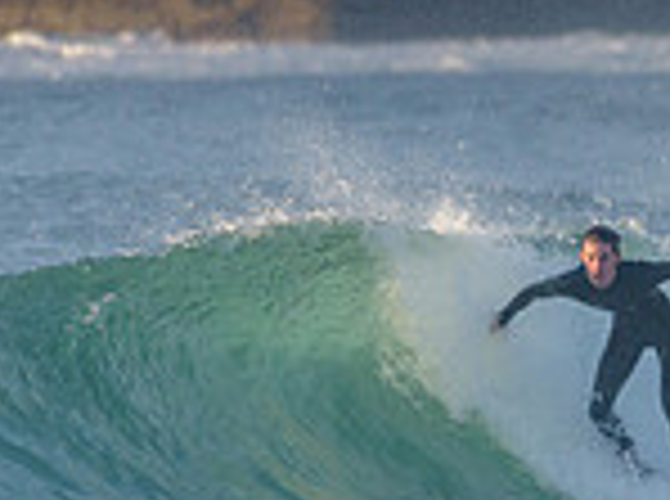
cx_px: 683
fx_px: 44429
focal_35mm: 2301
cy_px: 430
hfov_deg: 0.9
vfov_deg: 0.6
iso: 560
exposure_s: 1/2000
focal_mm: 500
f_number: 5.6
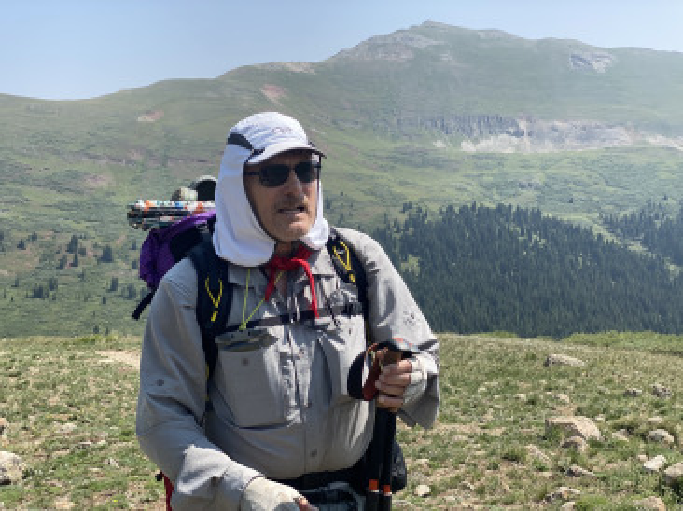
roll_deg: +1.8
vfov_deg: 28.0
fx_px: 1025
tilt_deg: -5.6
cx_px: 342
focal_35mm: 52
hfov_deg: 36.8
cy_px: 256
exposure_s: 1/999
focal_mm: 6
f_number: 2
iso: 20
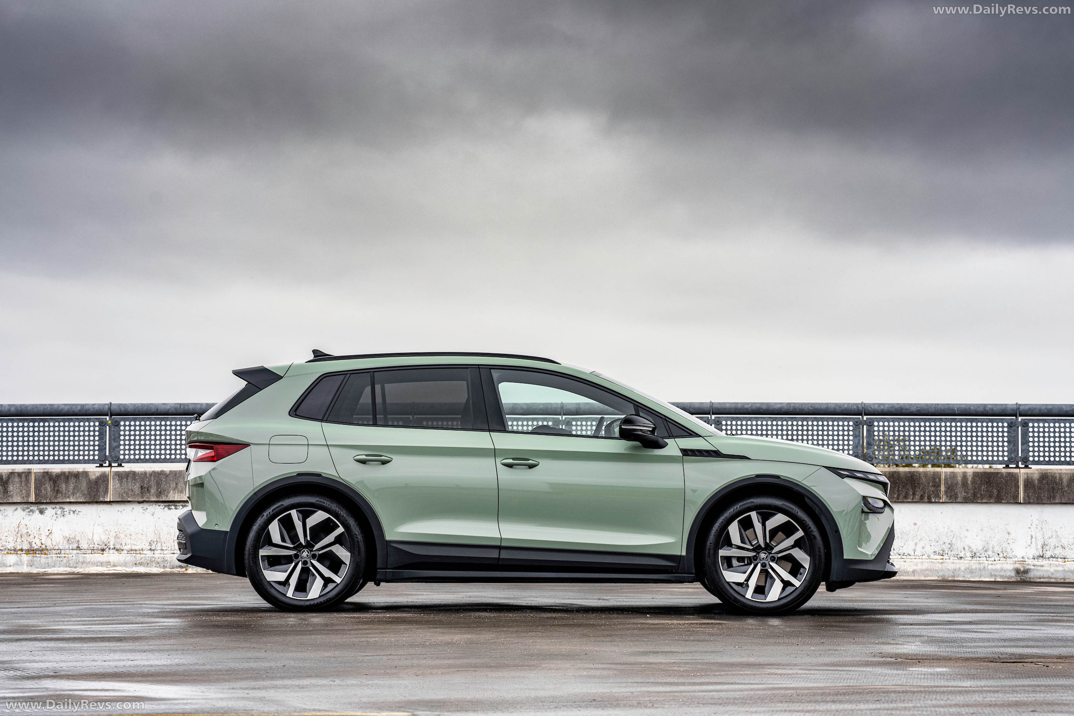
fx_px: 2983
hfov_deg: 20.4
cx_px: 537
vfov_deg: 13.7
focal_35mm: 100
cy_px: 358
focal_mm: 100
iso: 400
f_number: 8
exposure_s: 1/160
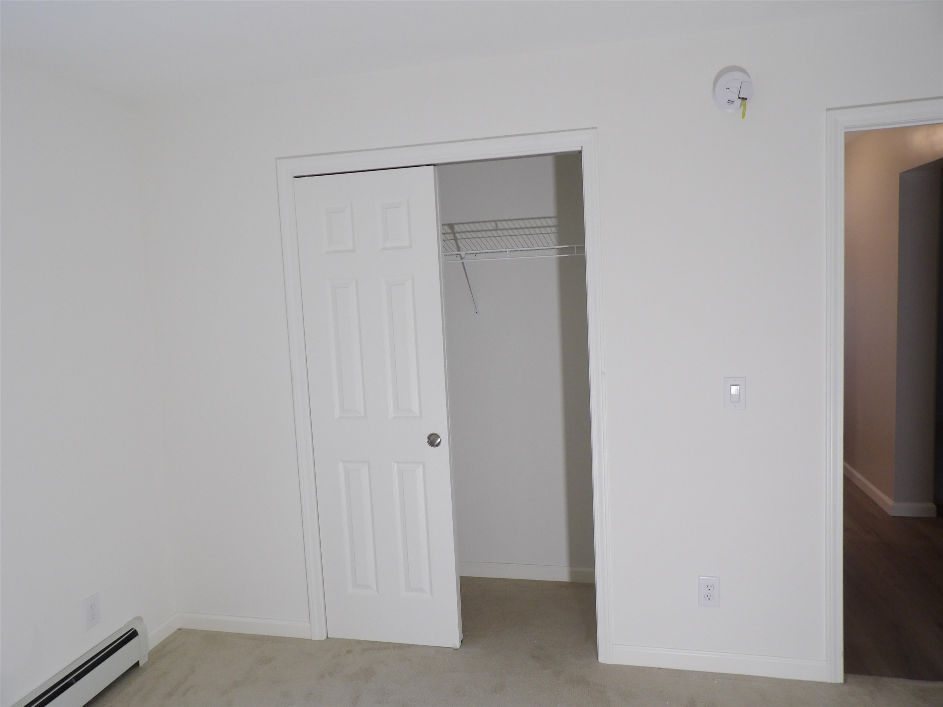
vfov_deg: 56.8
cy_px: 354
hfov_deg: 71.6
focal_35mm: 24
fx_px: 654
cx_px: 472
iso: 165
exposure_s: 1/33
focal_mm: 4.3
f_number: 3.2
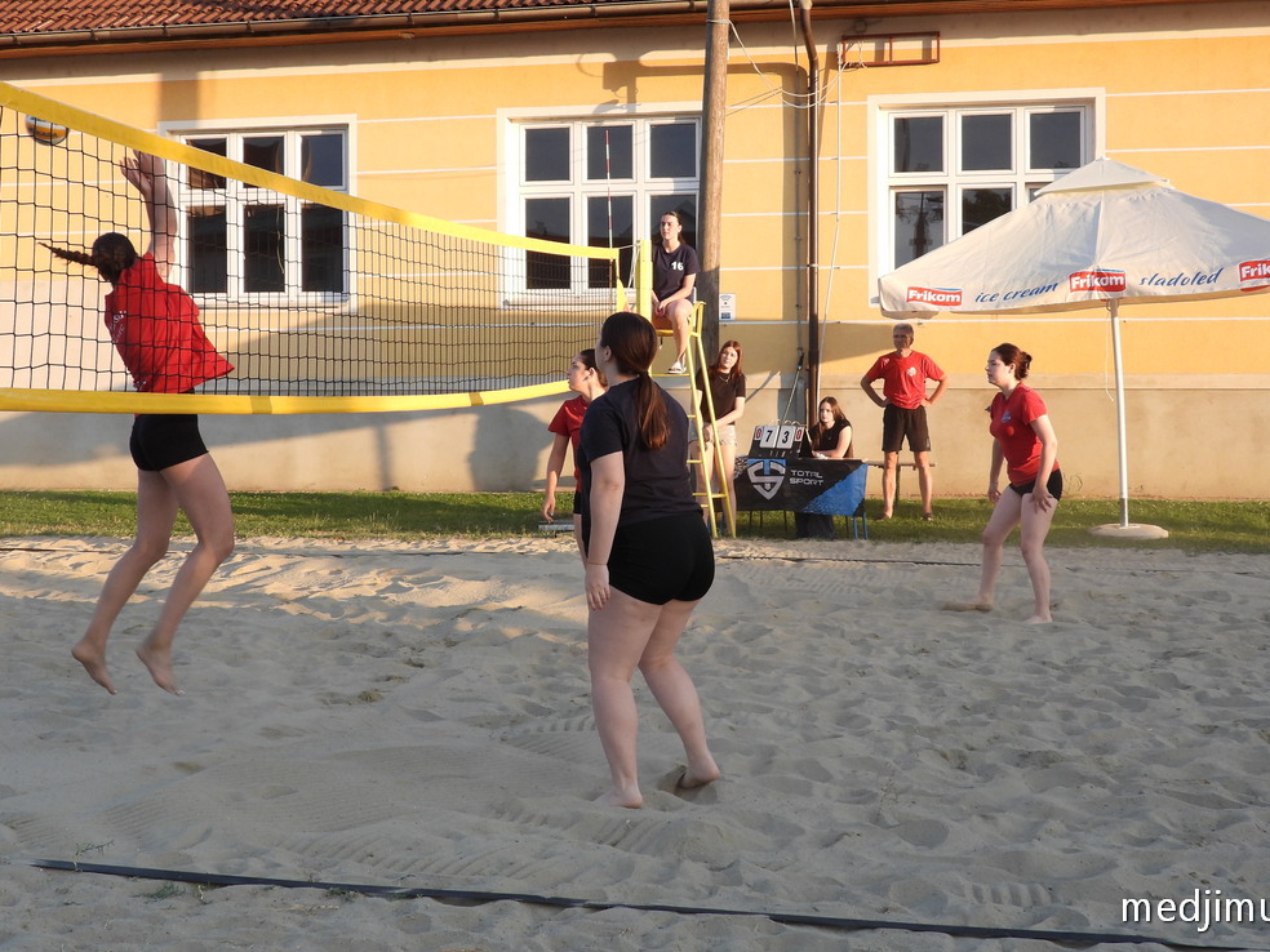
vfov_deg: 29.0
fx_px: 1834
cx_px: 631
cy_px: 379
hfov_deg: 38.2
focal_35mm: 50
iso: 100
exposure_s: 1/250
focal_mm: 7.4
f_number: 3.2
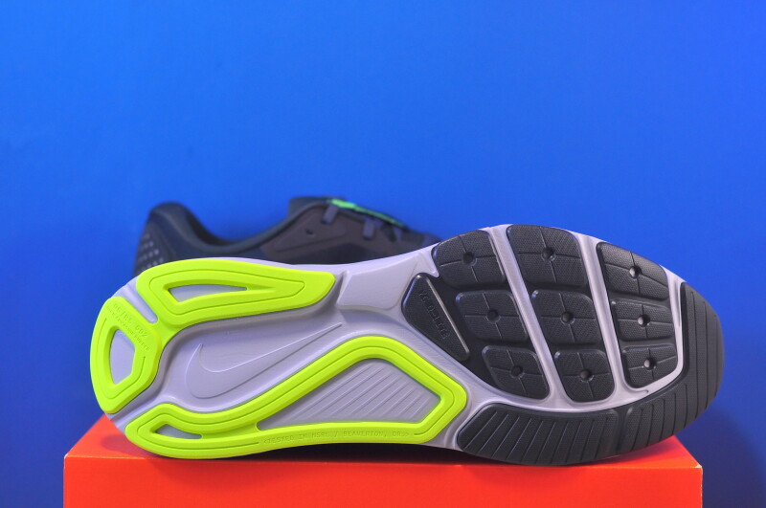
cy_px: 254
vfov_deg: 18.1
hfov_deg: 27.0
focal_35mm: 75
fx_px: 1594
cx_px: 383
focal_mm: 50
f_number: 2.5
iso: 250
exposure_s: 1/320
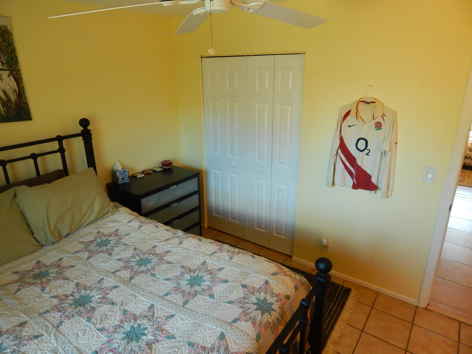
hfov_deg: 76.4
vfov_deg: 61.1
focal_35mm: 22
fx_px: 300
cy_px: 177
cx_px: 236
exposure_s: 1/80
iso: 400
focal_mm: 4
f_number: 3
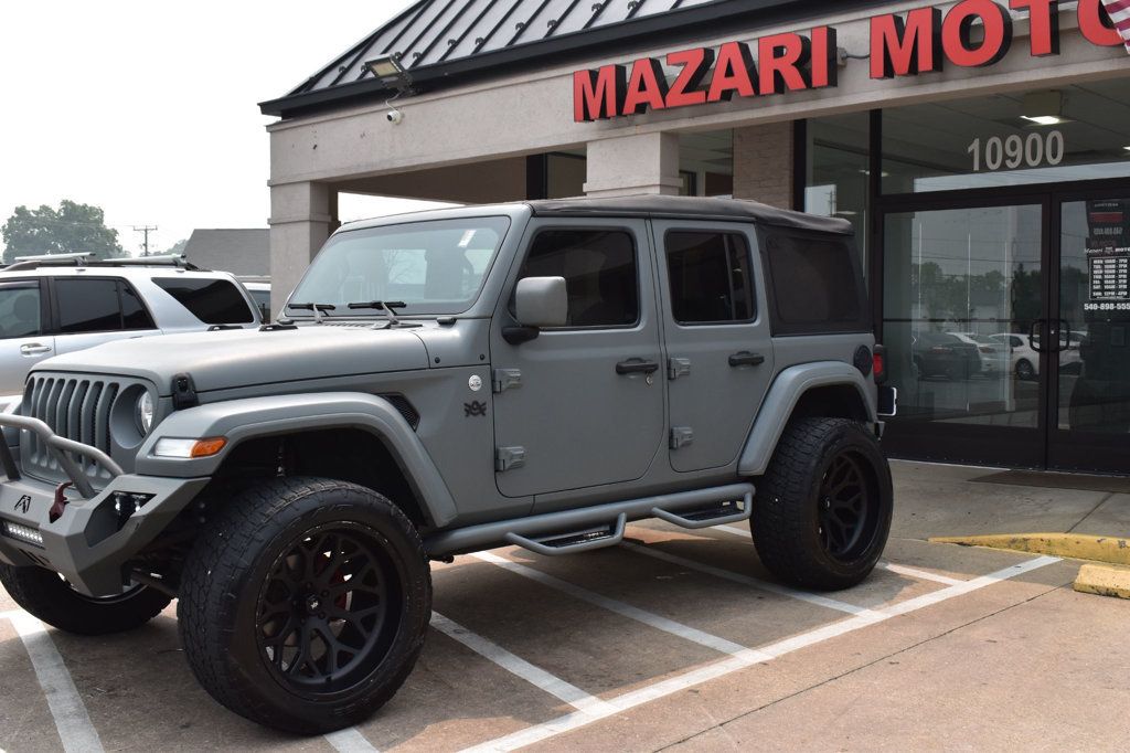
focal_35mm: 40
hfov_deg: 47.9
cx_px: 565
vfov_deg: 33.0
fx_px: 1271
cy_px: 376
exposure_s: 1/500
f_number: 11
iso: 400
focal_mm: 27
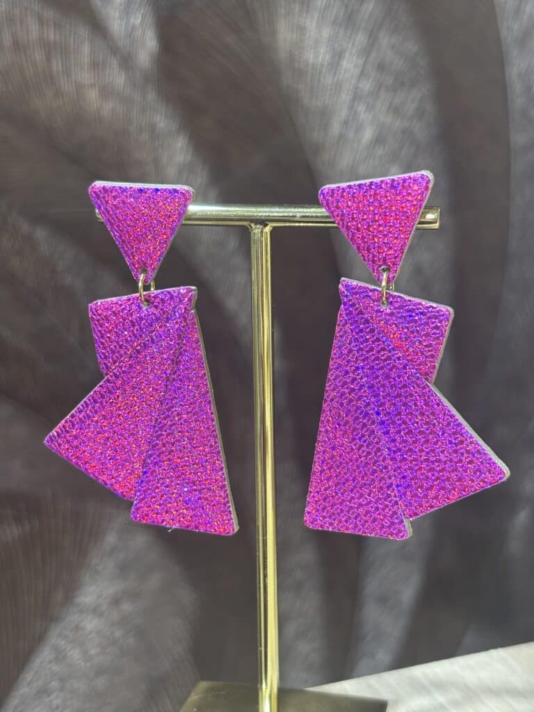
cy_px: 356
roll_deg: +0.5
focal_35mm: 52
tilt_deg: -13.1
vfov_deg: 36.8
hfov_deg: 28.0
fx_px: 1070
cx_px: 267
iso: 64
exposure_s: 1/50
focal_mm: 5.96
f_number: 1.6
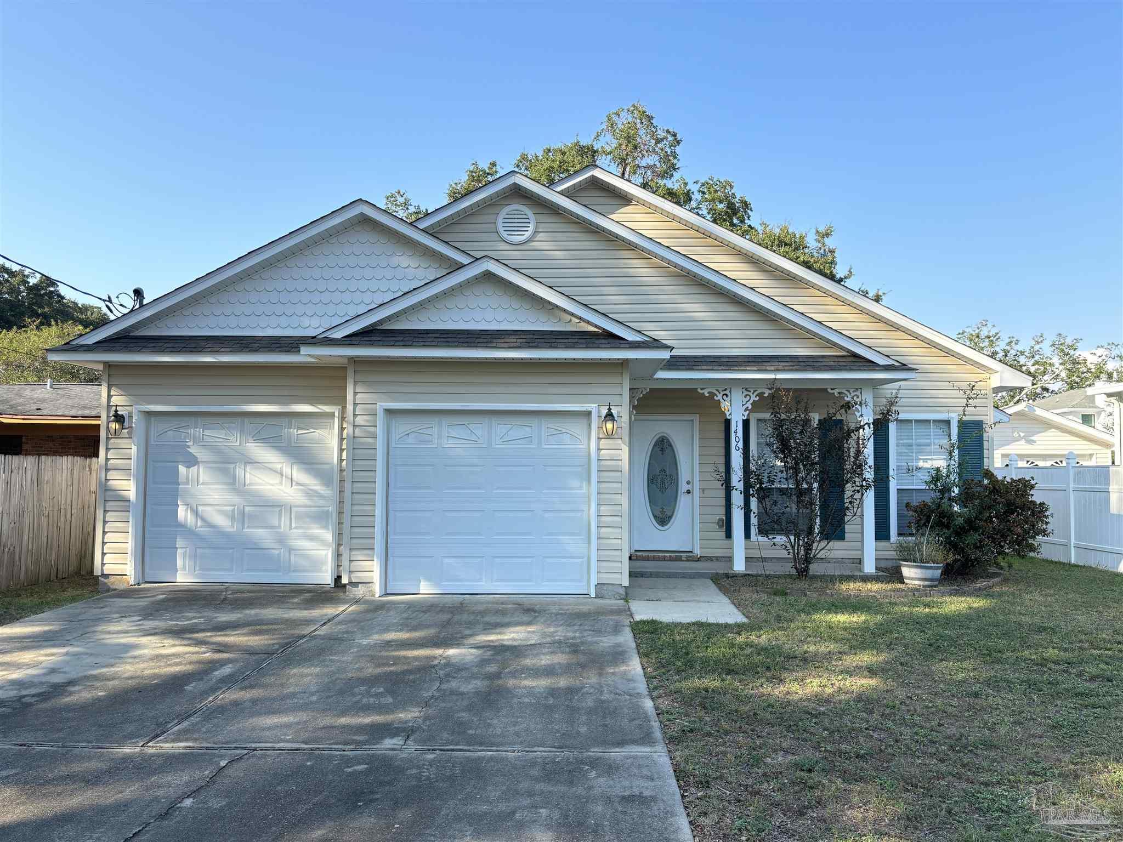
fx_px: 843
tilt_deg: +3.3
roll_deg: -0.7
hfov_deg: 67.3
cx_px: 562
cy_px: 421
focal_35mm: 26
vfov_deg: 53.1
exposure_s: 1/396
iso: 50
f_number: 1.6
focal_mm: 5.96
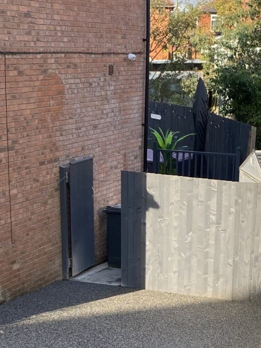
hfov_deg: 17.1
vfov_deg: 22.0
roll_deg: -1.5
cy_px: 342
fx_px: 865
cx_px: 192
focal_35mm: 86
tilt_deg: -17.1
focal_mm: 4.25
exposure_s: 1/506
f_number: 1.8
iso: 32
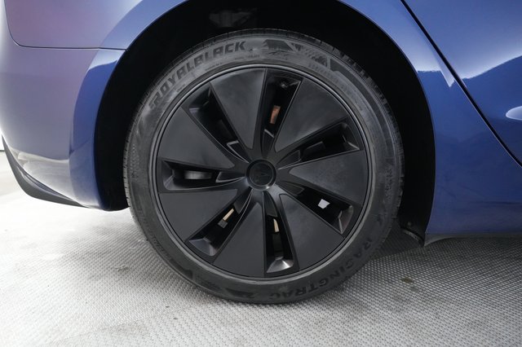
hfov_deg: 71.5
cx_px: 261
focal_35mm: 25
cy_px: 174
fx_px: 362
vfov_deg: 51.2
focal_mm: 25
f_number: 2.8
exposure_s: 1/160
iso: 6400
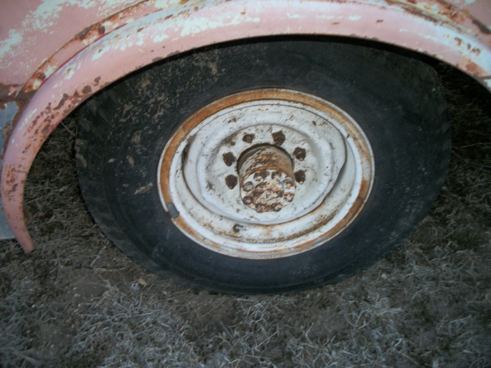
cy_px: 184
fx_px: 454
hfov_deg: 56.8
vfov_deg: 44.2
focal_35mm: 32
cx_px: 246
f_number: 2.9
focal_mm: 5.7
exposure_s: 1/30
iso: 160
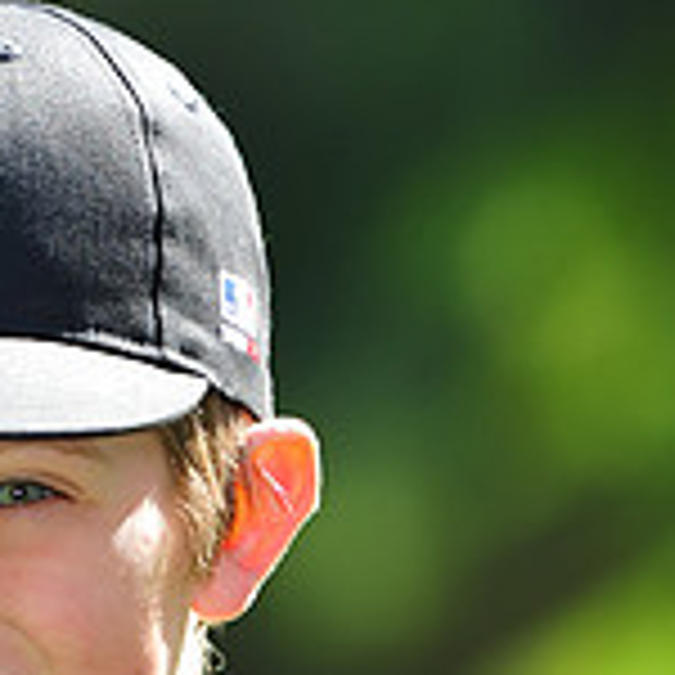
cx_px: -148
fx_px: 14494
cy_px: 927
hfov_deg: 2.7
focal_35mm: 657
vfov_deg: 2.7
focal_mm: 200
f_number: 4.5
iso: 200
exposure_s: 1/400
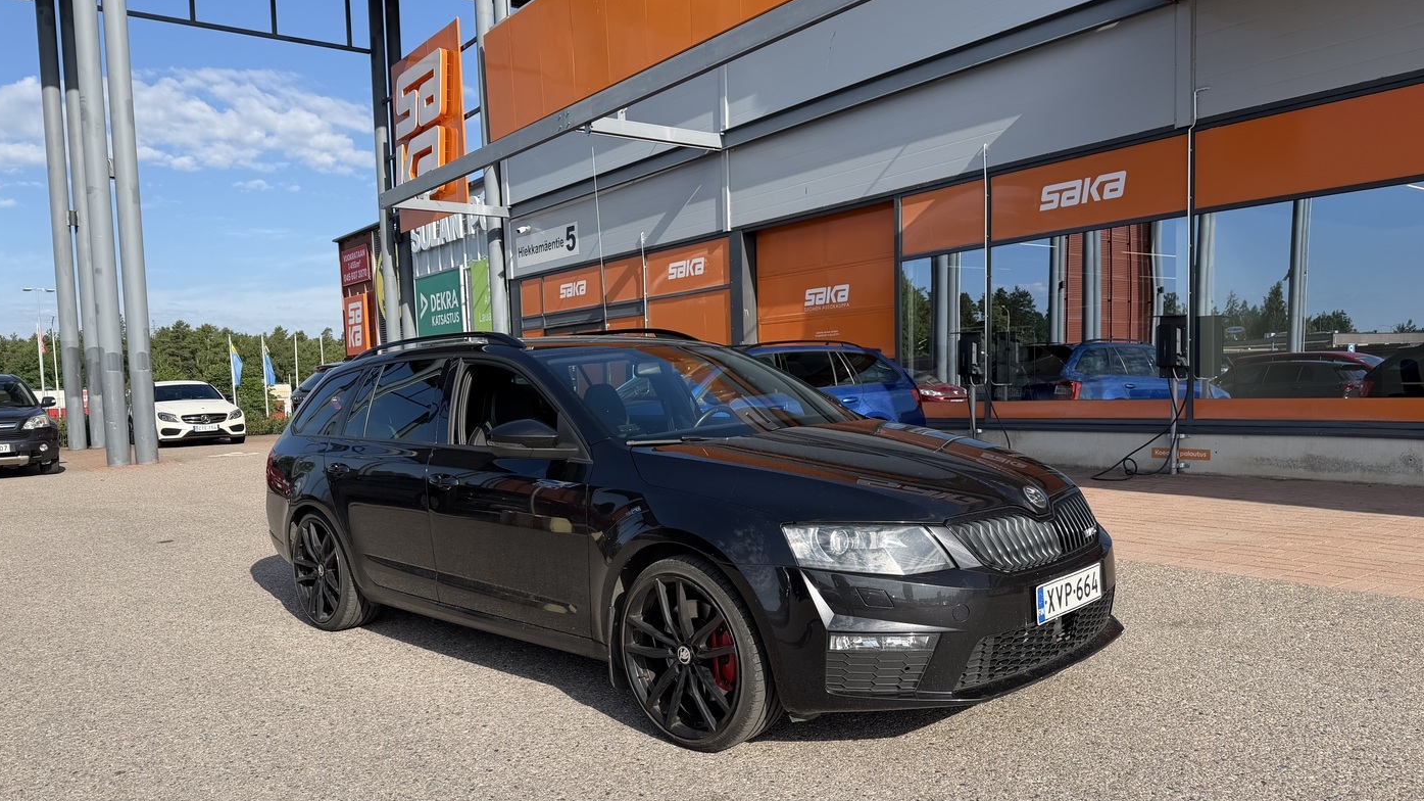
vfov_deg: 42.8
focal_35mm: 27
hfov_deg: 69.9
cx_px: 690
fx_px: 1019
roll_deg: +1.2
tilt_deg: -4.8
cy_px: 452
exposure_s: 1/3584
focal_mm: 6.76
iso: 80
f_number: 1.78
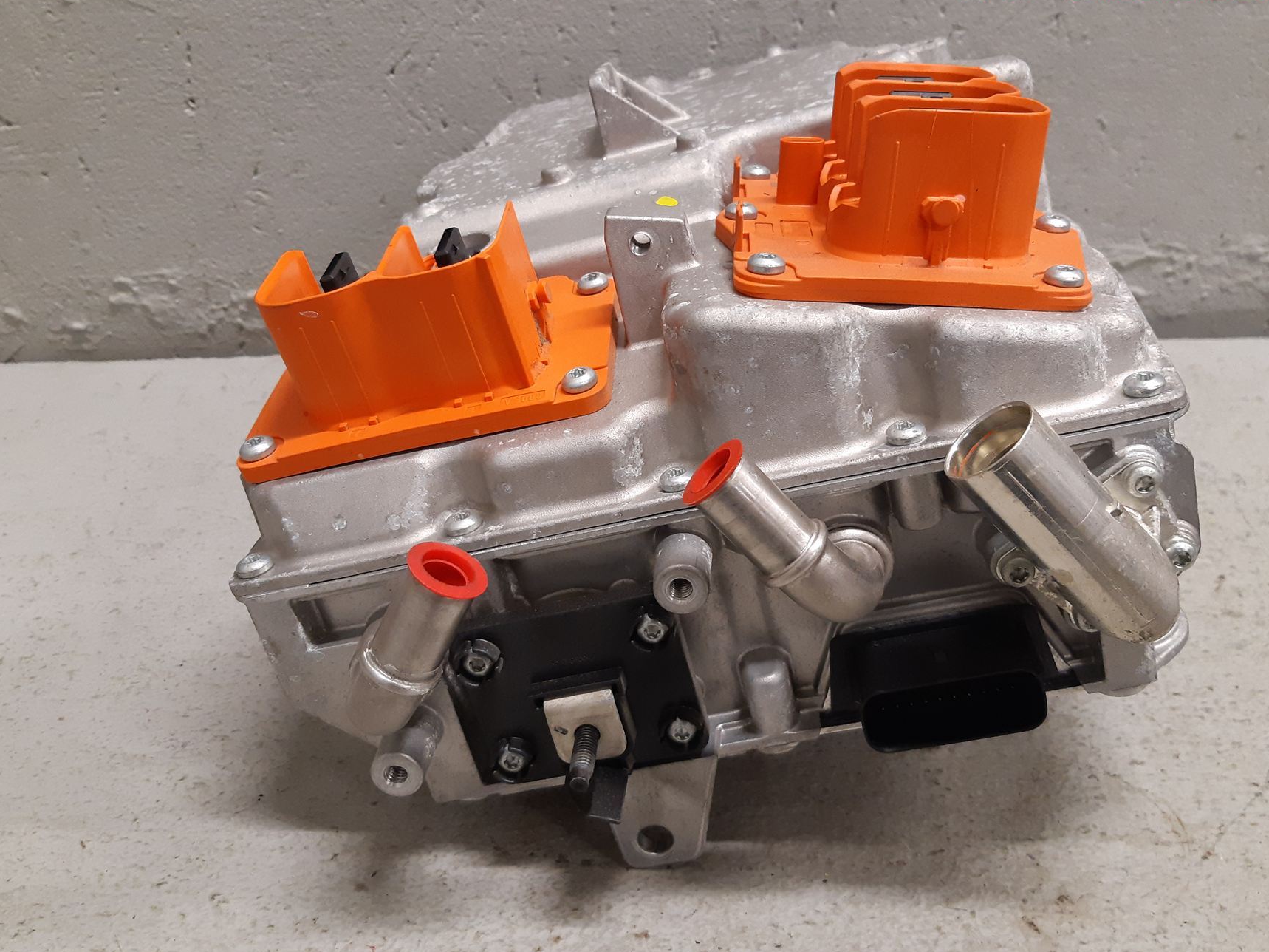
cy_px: 441
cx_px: 660
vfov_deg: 45.4
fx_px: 1136
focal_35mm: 31
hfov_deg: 58.3
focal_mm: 3.93
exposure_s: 1/50
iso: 200
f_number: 1.7
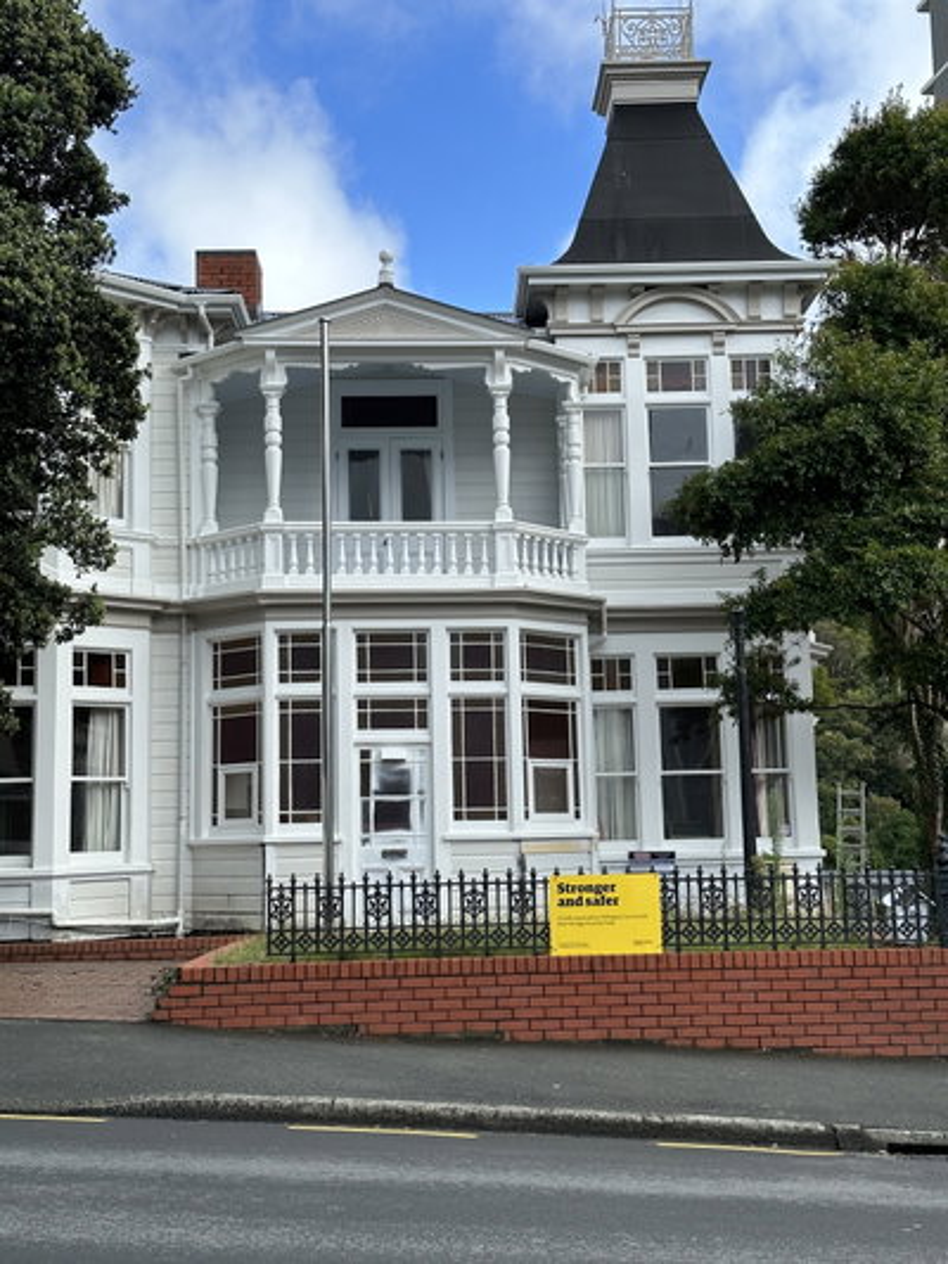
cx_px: 474
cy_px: 632
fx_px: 1752
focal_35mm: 48
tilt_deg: +6.4
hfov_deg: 30.3
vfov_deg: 39.6
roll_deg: +0.7
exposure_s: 1/2304
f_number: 1.78
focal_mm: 6.86
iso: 64
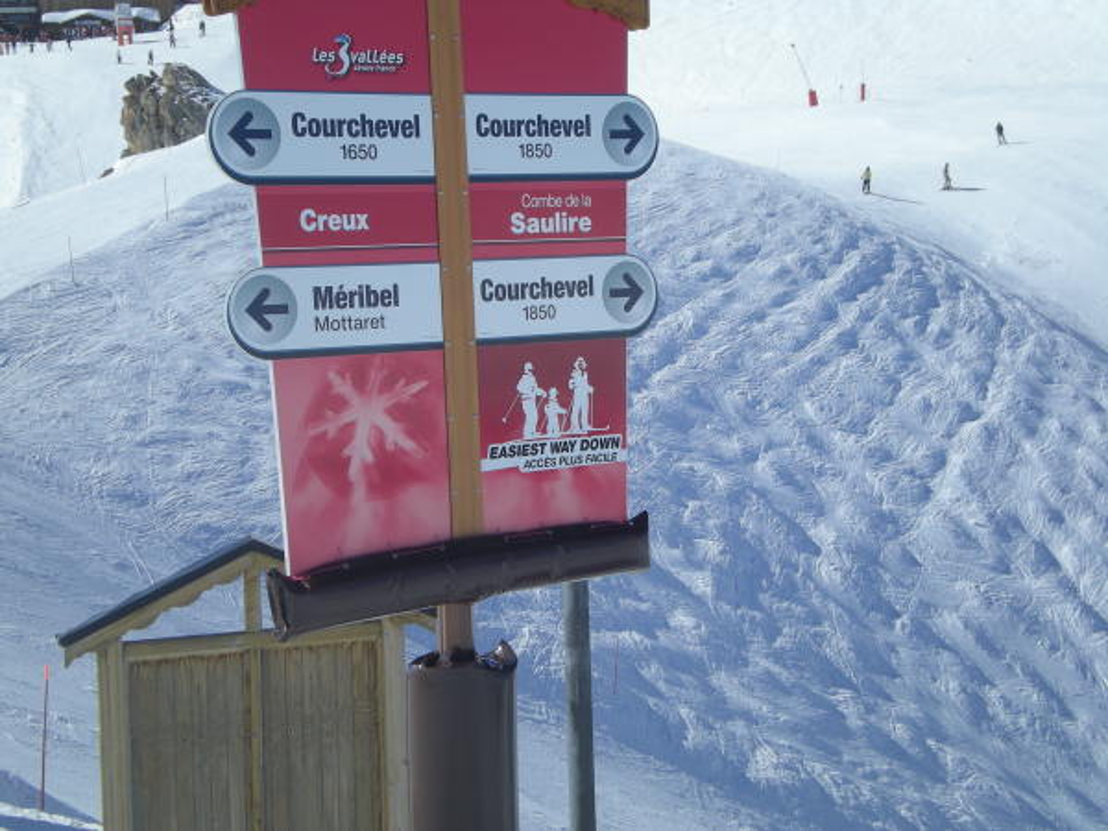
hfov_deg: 26.3
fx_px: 2369
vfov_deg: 19.9
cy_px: 416
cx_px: 554
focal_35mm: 74
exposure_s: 1/327
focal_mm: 12.3
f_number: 6.5
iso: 50
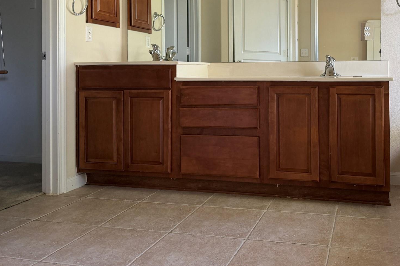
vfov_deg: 37.1
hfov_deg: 53.3
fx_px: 389
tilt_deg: +0.5
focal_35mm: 35
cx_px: 270
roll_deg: +0.3
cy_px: 73
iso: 200
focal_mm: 6.76
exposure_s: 1/81
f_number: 1.78
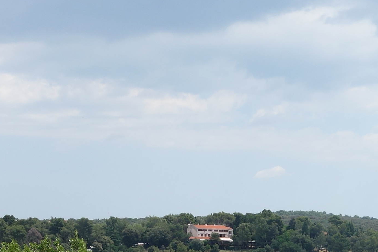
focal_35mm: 111
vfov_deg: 12.1
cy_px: 293
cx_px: 190
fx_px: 1165
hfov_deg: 18.4
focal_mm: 10.4
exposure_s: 1/500
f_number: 5.6
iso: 125
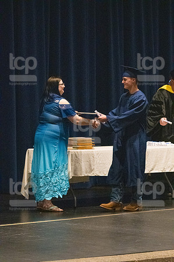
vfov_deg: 13.1
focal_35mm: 157
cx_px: 87
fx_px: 1141
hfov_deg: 8.7
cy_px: 131
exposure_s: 1/400
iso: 10000
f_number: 3.2
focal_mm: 105
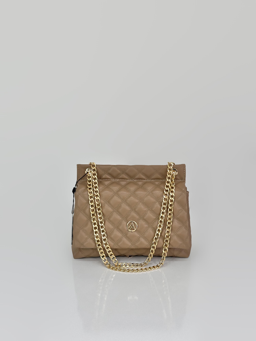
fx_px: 473
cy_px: 170
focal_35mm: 48
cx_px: 128
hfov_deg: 30.3
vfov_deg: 39.7
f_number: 1.78
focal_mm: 6.86
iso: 64
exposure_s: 1/272
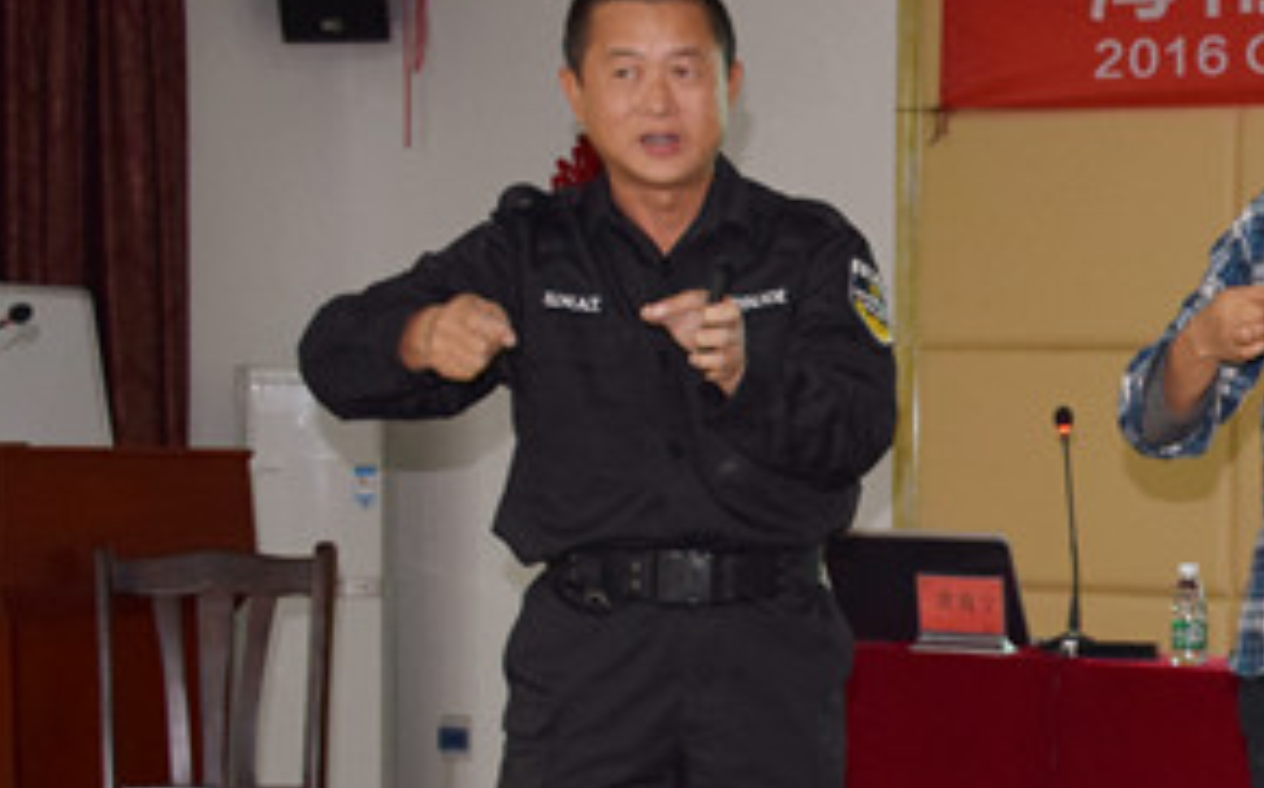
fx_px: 3318
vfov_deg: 13.5
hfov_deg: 20.0
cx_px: 1580
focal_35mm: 96
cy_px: 608
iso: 1250
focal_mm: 23
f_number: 3.8
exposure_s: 1/60
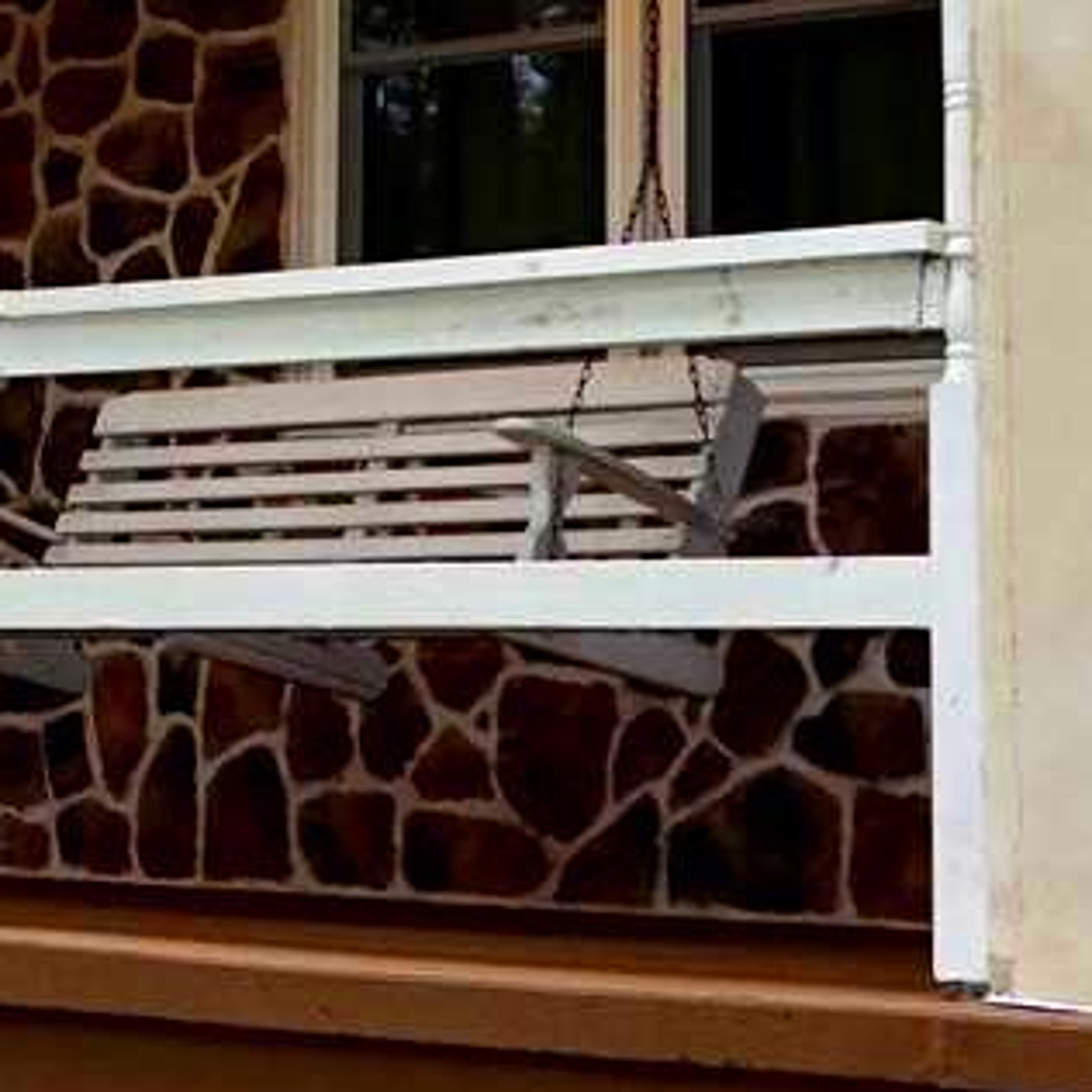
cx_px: -415
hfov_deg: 12.7
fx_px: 4711
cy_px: -133
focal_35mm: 132
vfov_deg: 13.0
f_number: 4
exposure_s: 1/160
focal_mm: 16
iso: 500
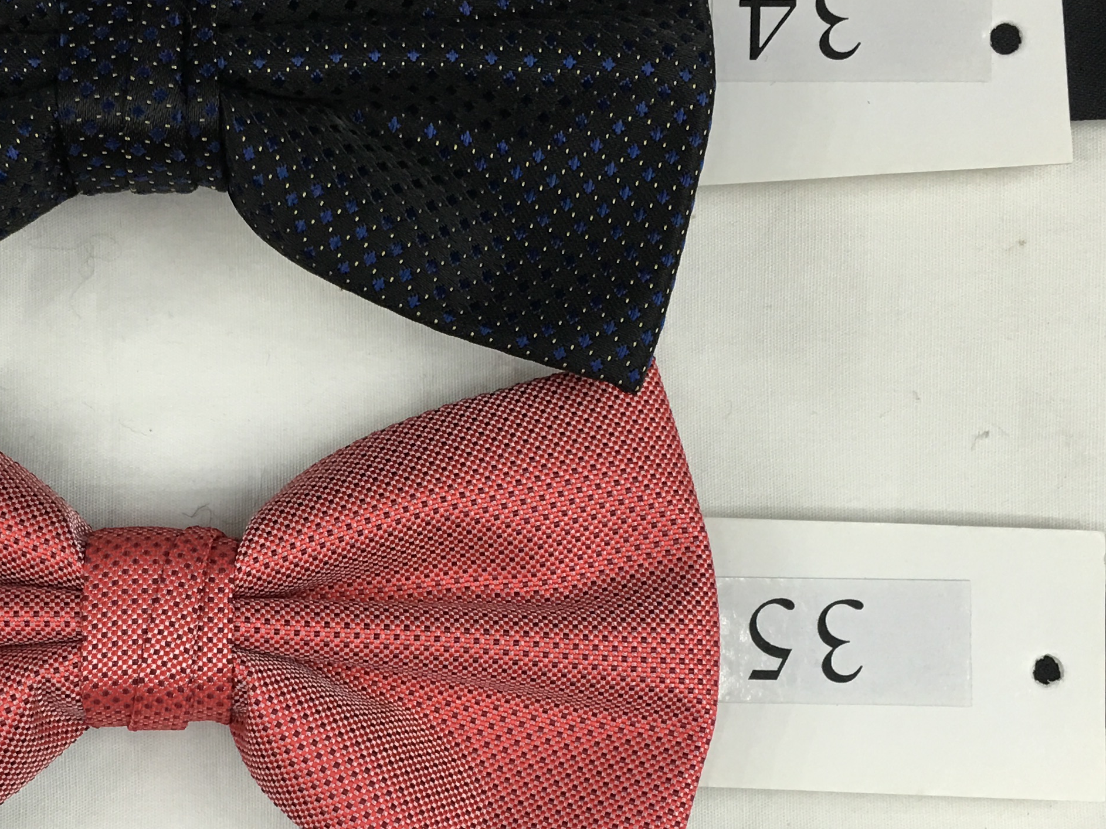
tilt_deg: -82.7
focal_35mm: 62
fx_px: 1981
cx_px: 321
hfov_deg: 30.8
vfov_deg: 23.4
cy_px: 641
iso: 50
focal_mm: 4.15
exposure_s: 1/33
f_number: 2.2
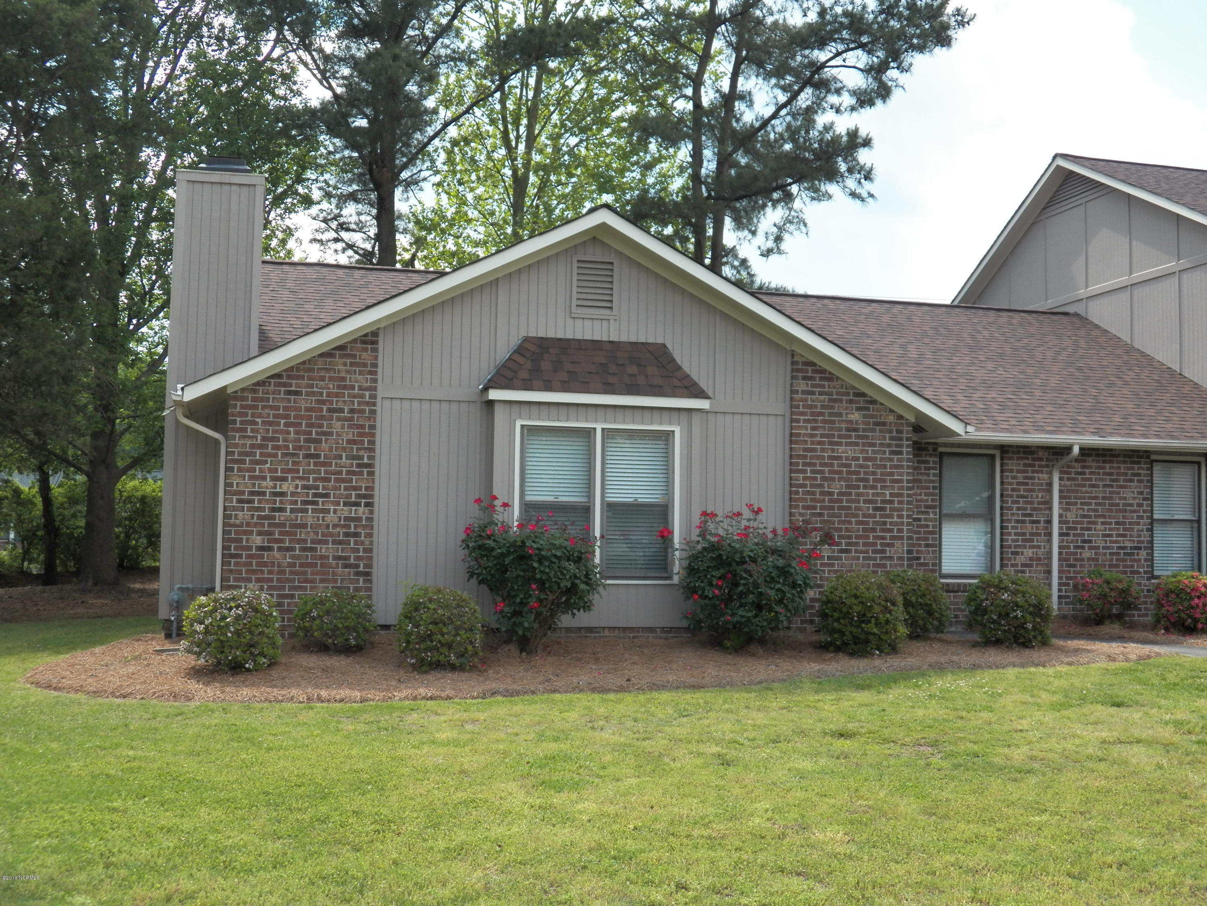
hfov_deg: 46.8
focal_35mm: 40
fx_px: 1395
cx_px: 604
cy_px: 453
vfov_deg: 36.0
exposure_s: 1/500
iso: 125
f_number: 4
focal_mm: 7.1
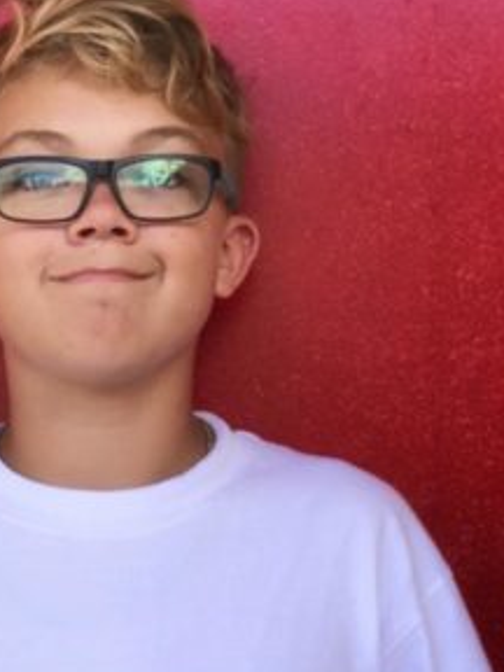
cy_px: 316
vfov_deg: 20.9
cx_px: 100
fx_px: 1825
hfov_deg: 15.6
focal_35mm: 94
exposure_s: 1/61
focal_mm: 6.6
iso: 20
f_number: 2.8
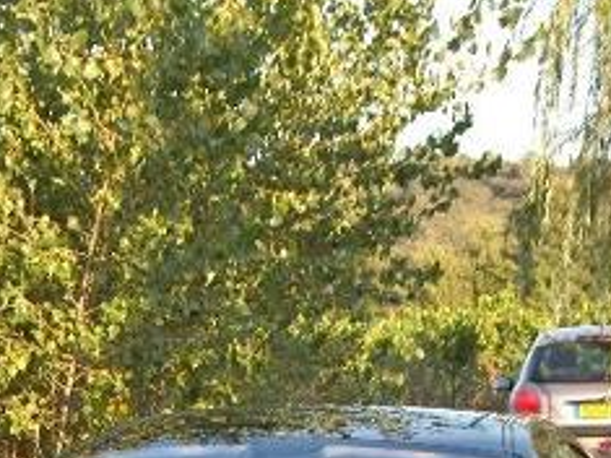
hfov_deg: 13.2
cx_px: 330
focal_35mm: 150
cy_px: 617
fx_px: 2646
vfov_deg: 9.7
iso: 100
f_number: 3.2
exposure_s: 1/179
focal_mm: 11.4
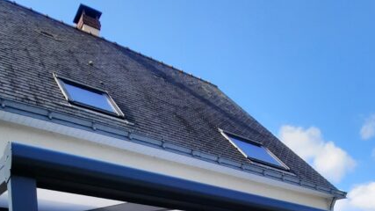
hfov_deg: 57.8
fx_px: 338
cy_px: 309
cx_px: 214
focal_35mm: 34
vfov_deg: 26.2
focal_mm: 1.74
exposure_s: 1/646
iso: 40
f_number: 2.2
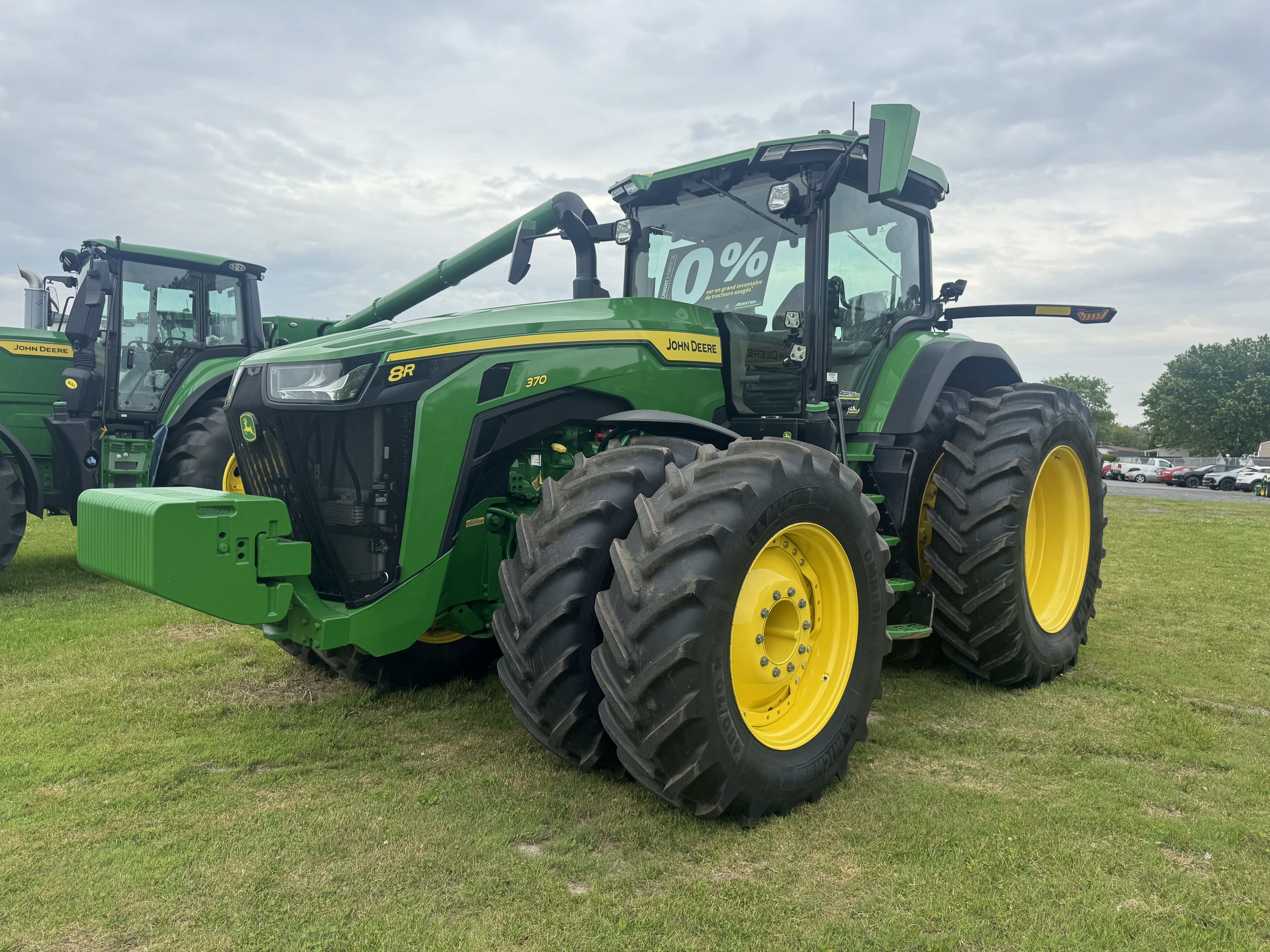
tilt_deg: +0.2
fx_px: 881
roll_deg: -0.1
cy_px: 476
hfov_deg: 71.6
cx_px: 635
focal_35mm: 24
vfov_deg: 56.8
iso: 80
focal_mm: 6.76
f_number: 1.78
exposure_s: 1/1818
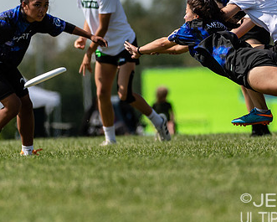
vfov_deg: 1.8
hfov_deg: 2.2
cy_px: 42
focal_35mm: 878
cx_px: 207
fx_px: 7200
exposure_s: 1/1600
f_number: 4
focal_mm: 270
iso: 100
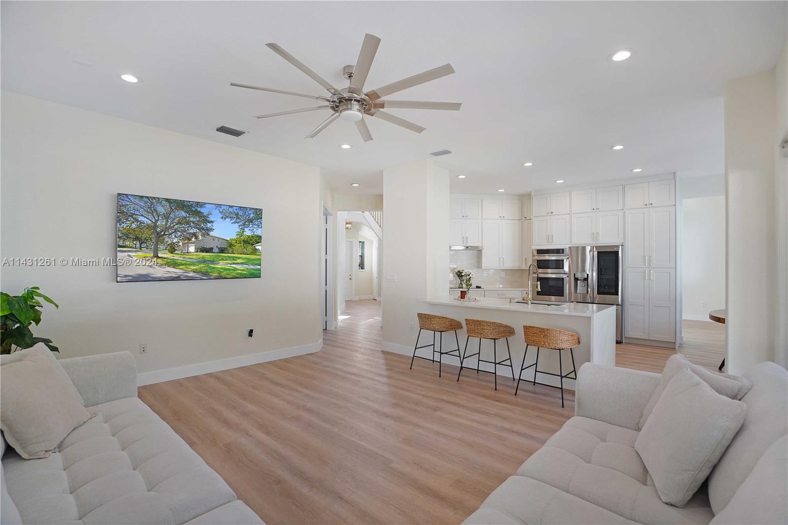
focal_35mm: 16
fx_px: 350
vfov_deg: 73.7
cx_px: 394
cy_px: 262
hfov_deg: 96.7
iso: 320
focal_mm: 16
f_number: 4.5
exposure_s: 1/160
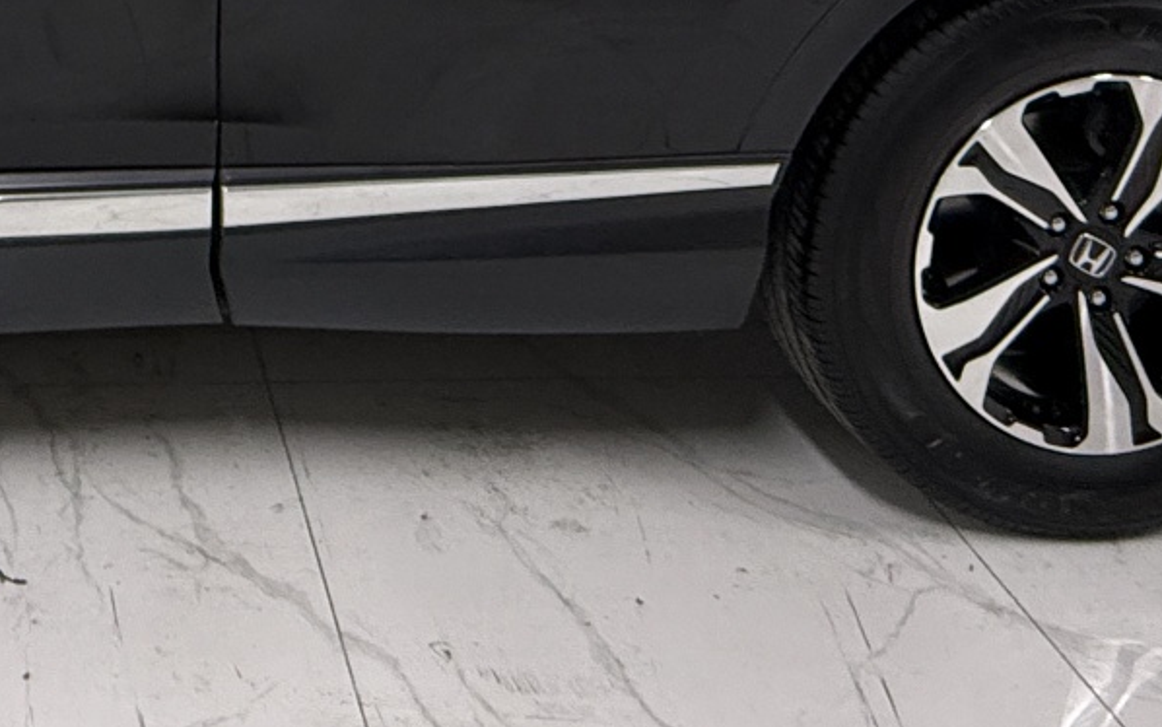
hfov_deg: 36.6
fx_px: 1584
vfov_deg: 20.4
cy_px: -480
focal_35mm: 50
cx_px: 25
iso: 400
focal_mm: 2.22
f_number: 2.2
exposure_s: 1/60.2
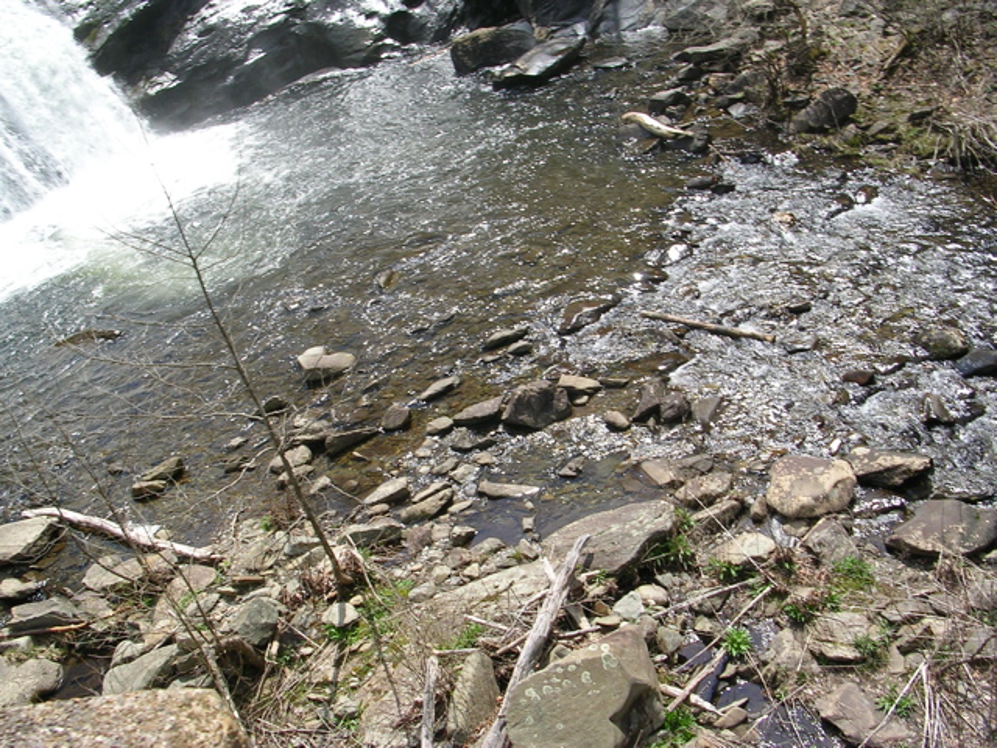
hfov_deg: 49.0
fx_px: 1094
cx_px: 498
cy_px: 374
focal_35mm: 38
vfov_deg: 37.7
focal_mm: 5.8
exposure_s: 1/188
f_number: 5.6
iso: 50
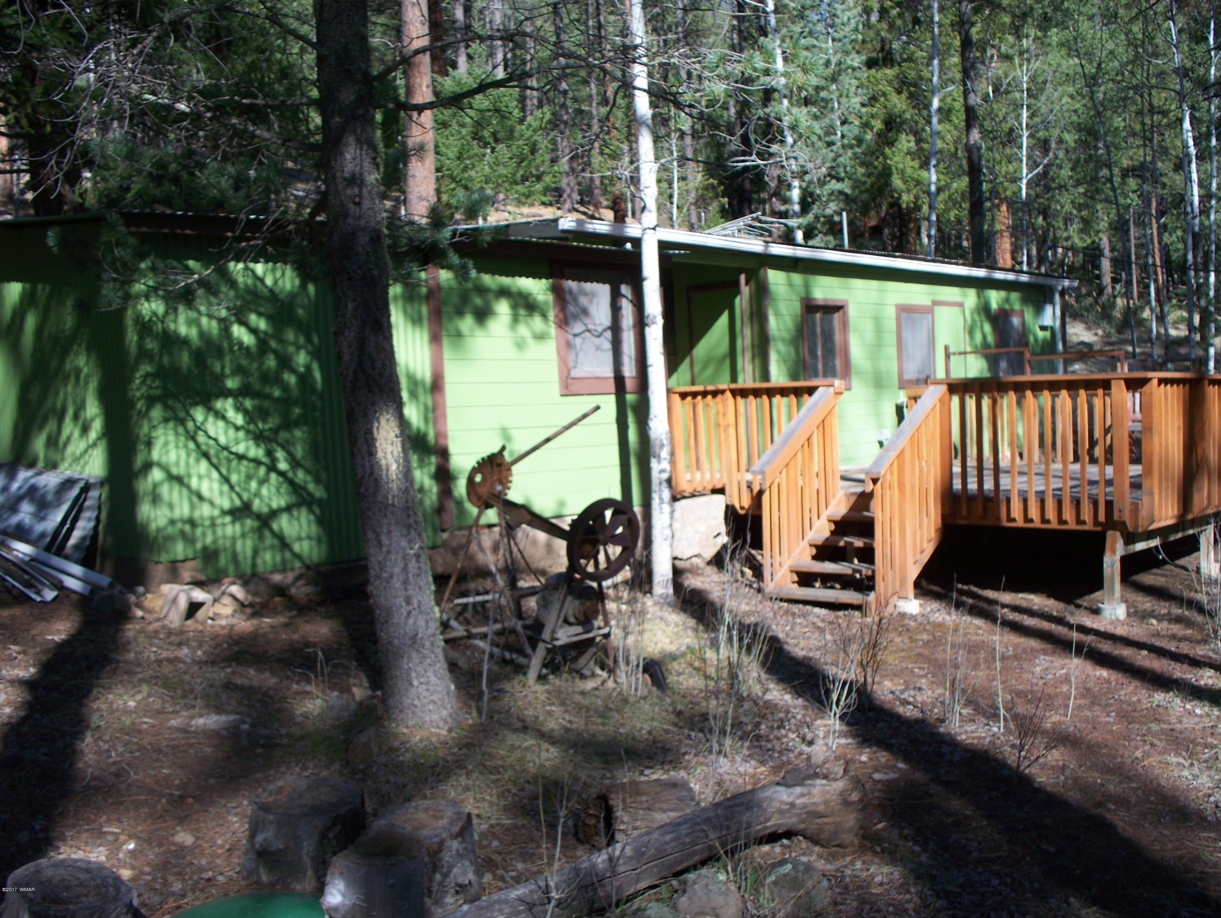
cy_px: 459
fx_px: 1271
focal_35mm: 36
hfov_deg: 51.3
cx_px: 610
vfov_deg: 39.7
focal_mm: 7.54
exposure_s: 1/400
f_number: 2.8
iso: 64
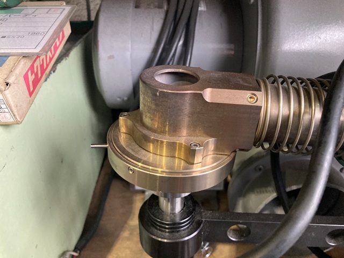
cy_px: 129
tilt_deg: -29.6
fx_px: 278
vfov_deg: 49.7
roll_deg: +0.6
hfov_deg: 63.4
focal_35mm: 28
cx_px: 172
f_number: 1.8
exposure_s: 1/46
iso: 320
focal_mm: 3.99
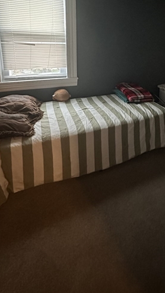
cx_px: 138
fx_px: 186
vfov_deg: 71.5
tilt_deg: -10.7
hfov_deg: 44.8
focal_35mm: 24
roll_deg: -2.7
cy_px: 76
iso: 1600
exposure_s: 1/30
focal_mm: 2.22
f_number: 2.2
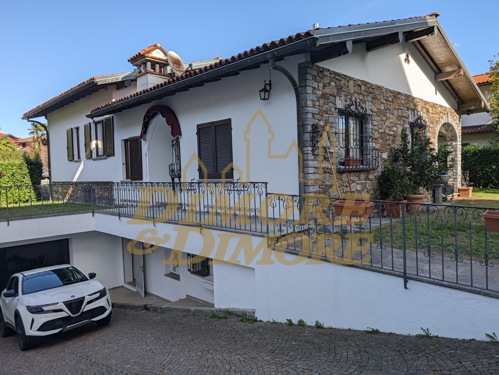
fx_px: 346
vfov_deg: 56.9
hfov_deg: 71.6
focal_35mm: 24
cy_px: 188
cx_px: 250
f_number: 1.68
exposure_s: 1/967
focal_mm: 6.9
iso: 23
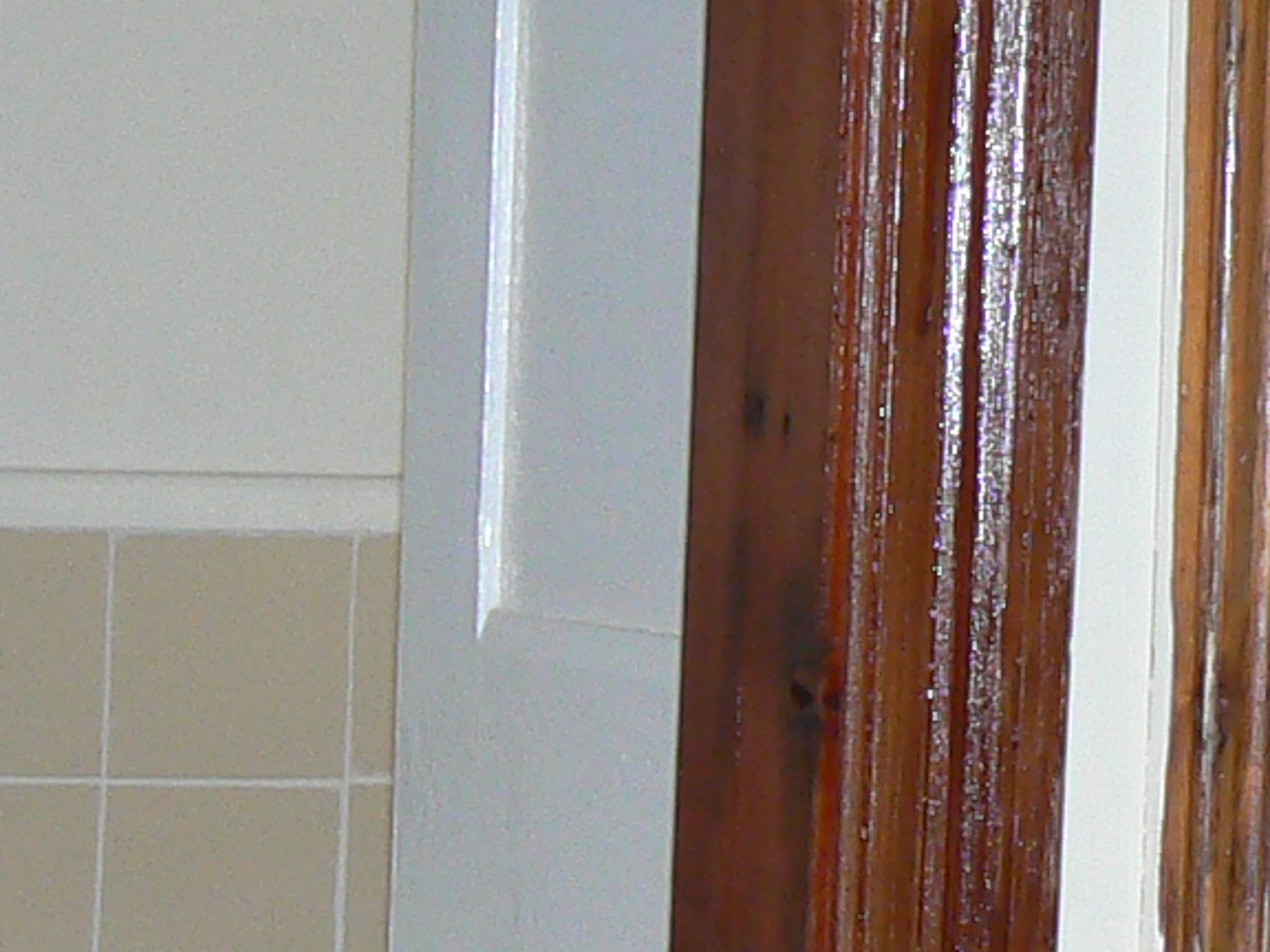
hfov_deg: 11.0
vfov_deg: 8.3
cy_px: 1344
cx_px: -346
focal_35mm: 176
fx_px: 6457
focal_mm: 6
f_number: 2.8
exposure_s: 1/30
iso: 100
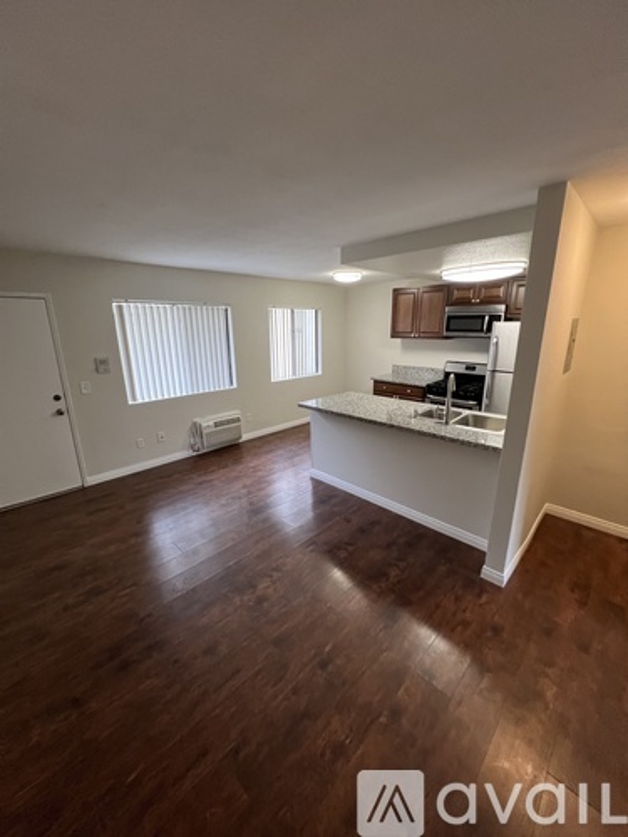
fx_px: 314
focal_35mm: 13
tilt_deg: -16.7
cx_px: 314
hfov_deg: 89.9
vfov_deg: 106.2
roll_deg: +1.6
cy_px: 418
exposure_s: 1/120
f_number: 1.8
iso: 200
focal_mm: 1.57
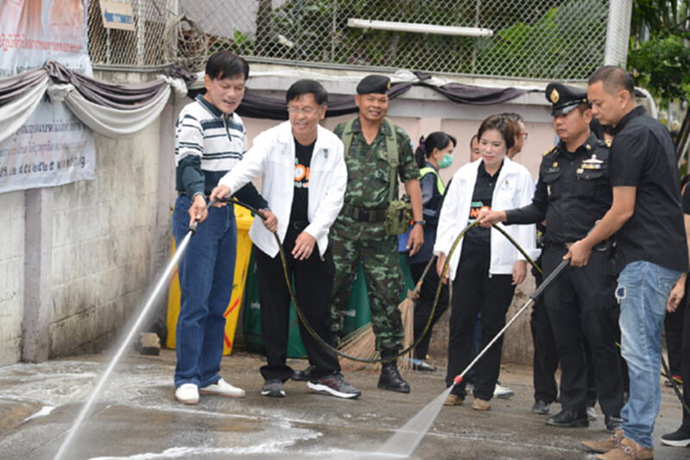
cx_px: 345
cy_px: 230
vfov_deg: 14.4
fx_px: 1820
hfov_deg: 21.5
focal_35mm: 95
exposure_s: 1/125
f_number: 7.1
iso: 800
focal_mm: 95
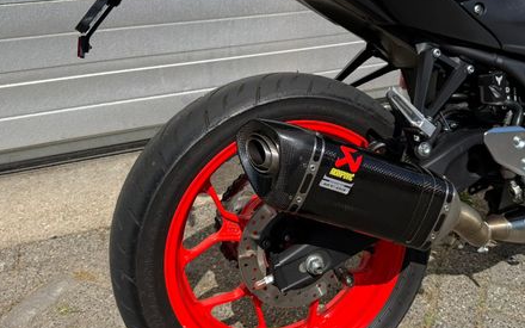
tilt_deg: -22.3
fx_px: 529
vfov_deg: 34.2
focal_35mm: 37
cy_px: 116
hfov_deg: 52.4
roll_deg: -0.3
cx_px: 316
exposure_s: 1/4405
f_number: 1.78
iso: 80
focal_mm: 6.76
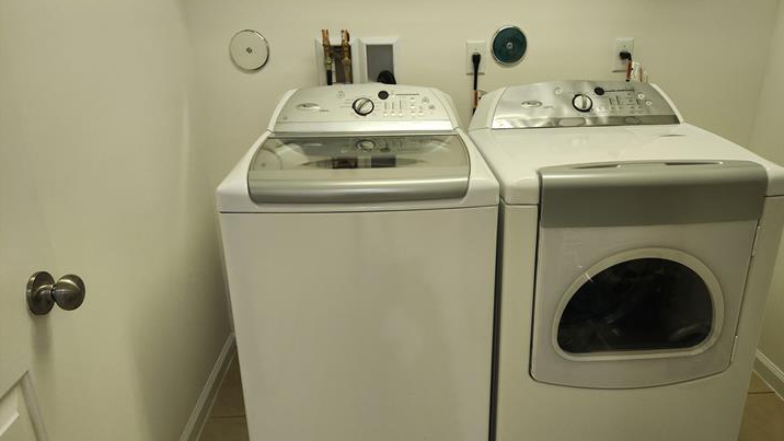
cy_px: 227
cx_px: 433
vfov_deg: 41.5
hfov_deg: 67.7
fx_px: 582
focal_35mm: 28
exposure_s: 1/120
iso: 160
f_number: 1.8
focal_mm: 5.4
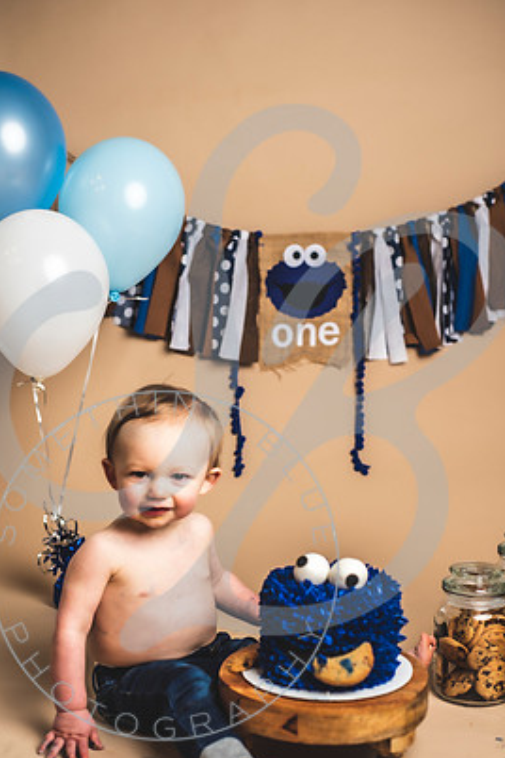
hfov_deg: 24.2
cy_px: 422
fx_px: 1178
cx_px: 249
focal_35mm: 56
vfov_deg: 35.6
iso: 200
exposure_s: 1/125
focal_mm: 50
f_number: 2.8
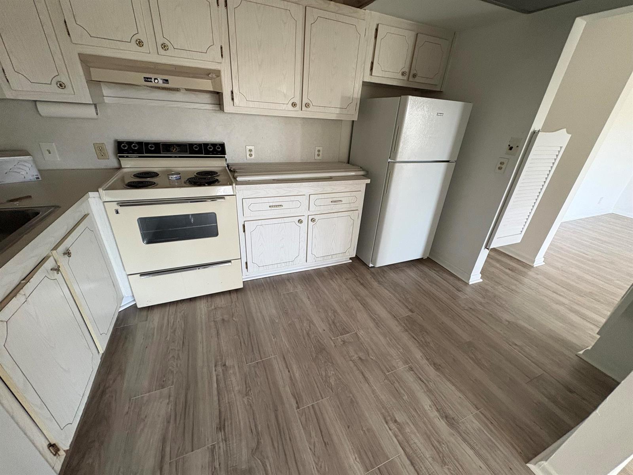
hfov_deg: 102.1
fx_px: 256
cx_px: 316
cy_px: 238
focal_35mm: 14
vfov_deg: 85.7
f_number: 2.2
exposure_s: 1/60
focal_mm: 2.22
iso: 400
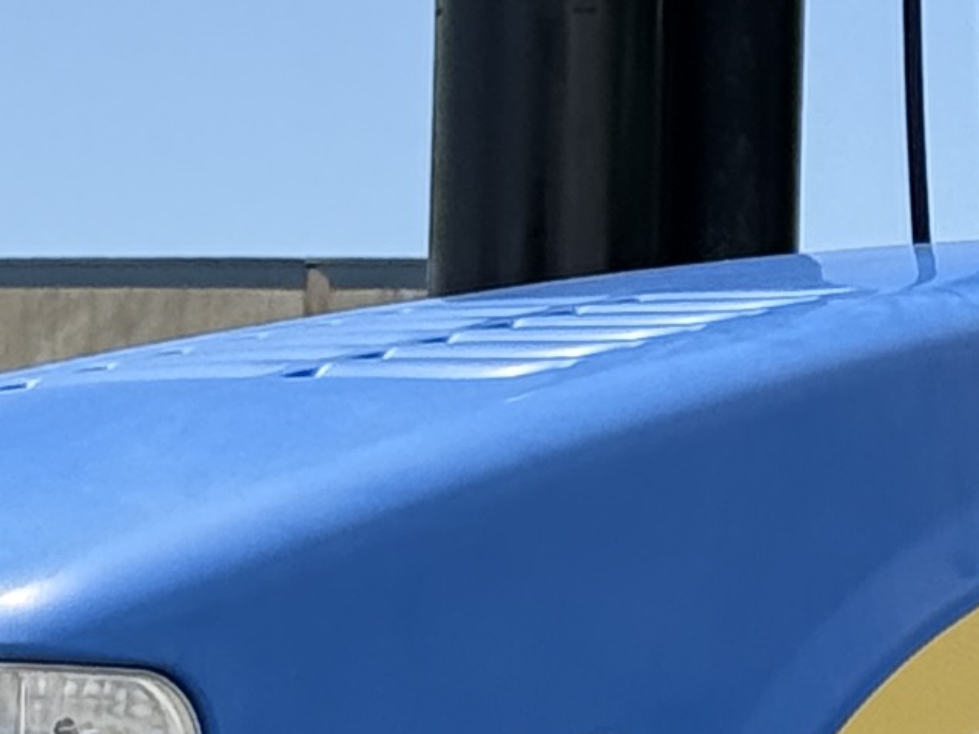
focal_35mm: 305
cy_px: 1007
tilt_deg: +3.2
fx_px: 8624
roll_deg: -1.3
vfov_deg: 4.8
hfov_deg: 6.4
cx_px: 1395
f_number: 1.78
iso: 100
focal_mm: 6.76
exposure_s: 1/5208
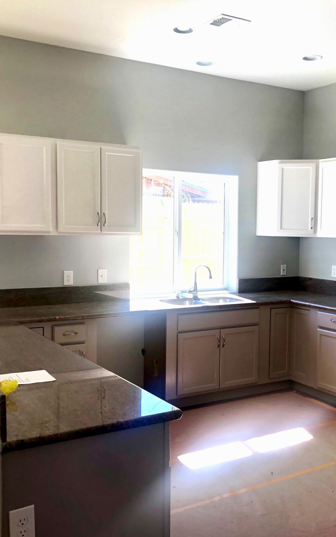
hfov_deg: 31.7
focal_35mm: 40
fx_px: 586
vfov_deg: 49.3
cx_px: 224
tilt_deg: -3.2
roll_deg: +0.6
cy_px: 271
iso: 32
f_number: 1.8
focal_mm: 4
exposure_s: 1/120
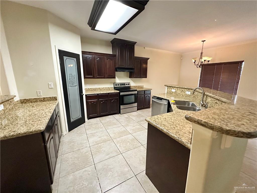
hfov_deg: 102.1
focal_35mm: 14
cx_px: 128
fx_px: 104
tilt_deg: -11.6
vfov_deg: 85.7
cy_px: 96
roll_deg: -1.0
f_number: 2.2
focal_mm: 2.22
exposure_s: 1/60
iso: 1000
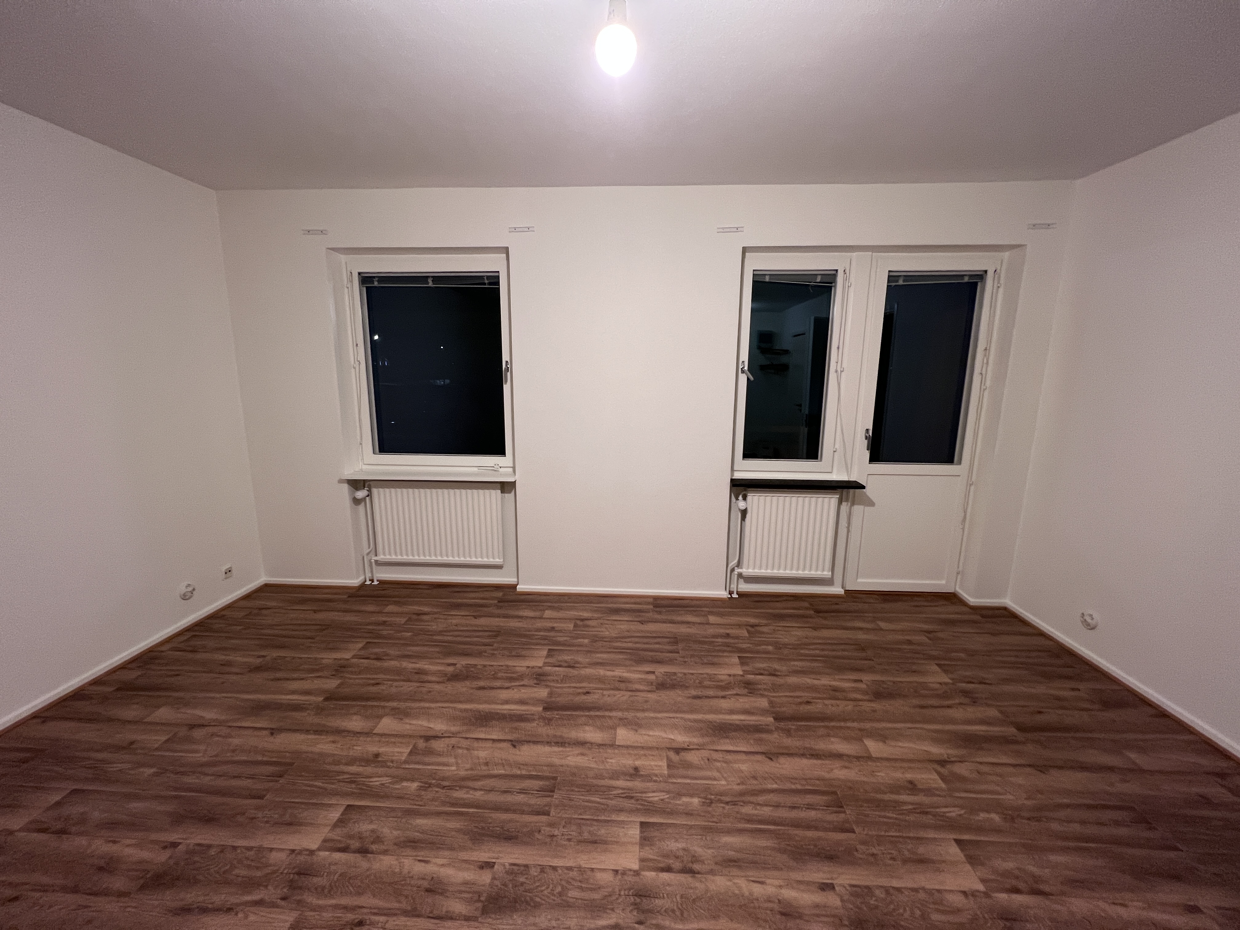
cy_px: 465
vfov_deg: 89.9
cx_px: 620
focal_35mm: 13
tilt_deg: -9.2
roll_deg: +0.0
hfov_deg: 106.2
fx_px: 466
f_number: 1.8
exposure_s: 1/50
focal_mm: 1.57
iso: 160
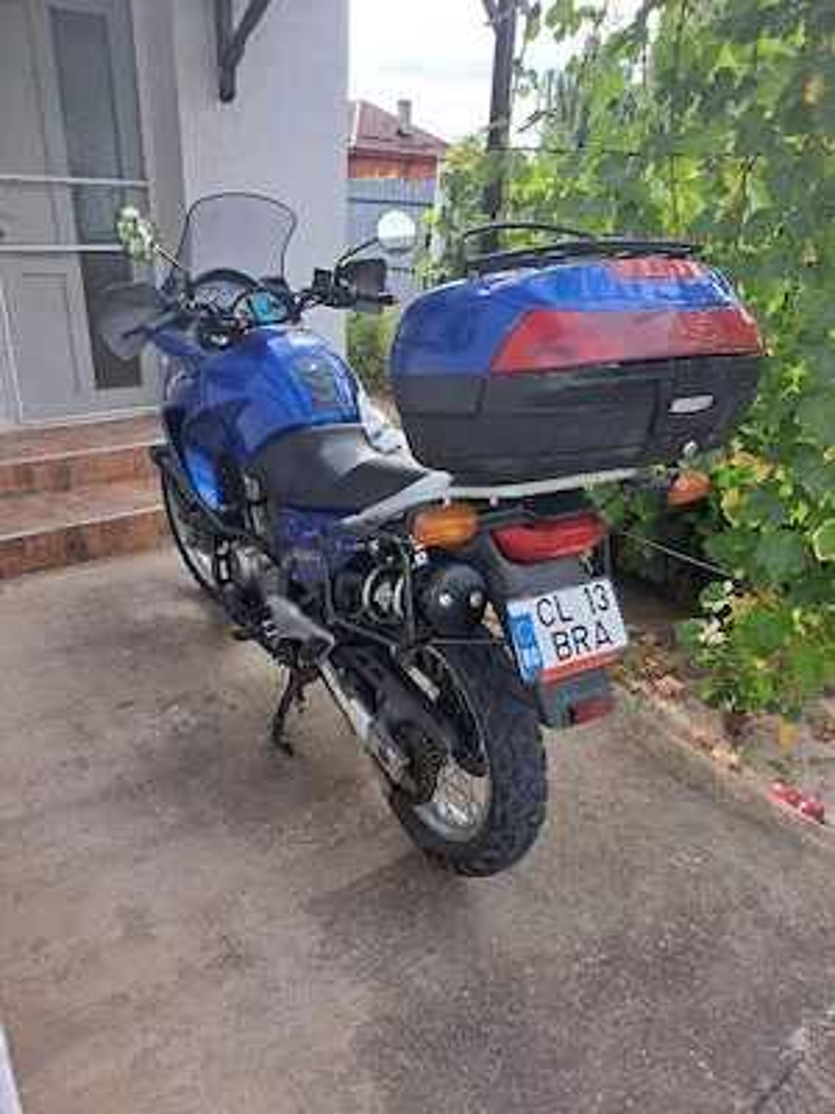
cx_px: 418
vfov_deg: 71.6
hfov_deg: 56.8
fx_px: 772
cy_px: 557
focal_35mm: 24
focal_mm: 5.23
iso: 50
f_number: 1.8
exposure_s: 1/278
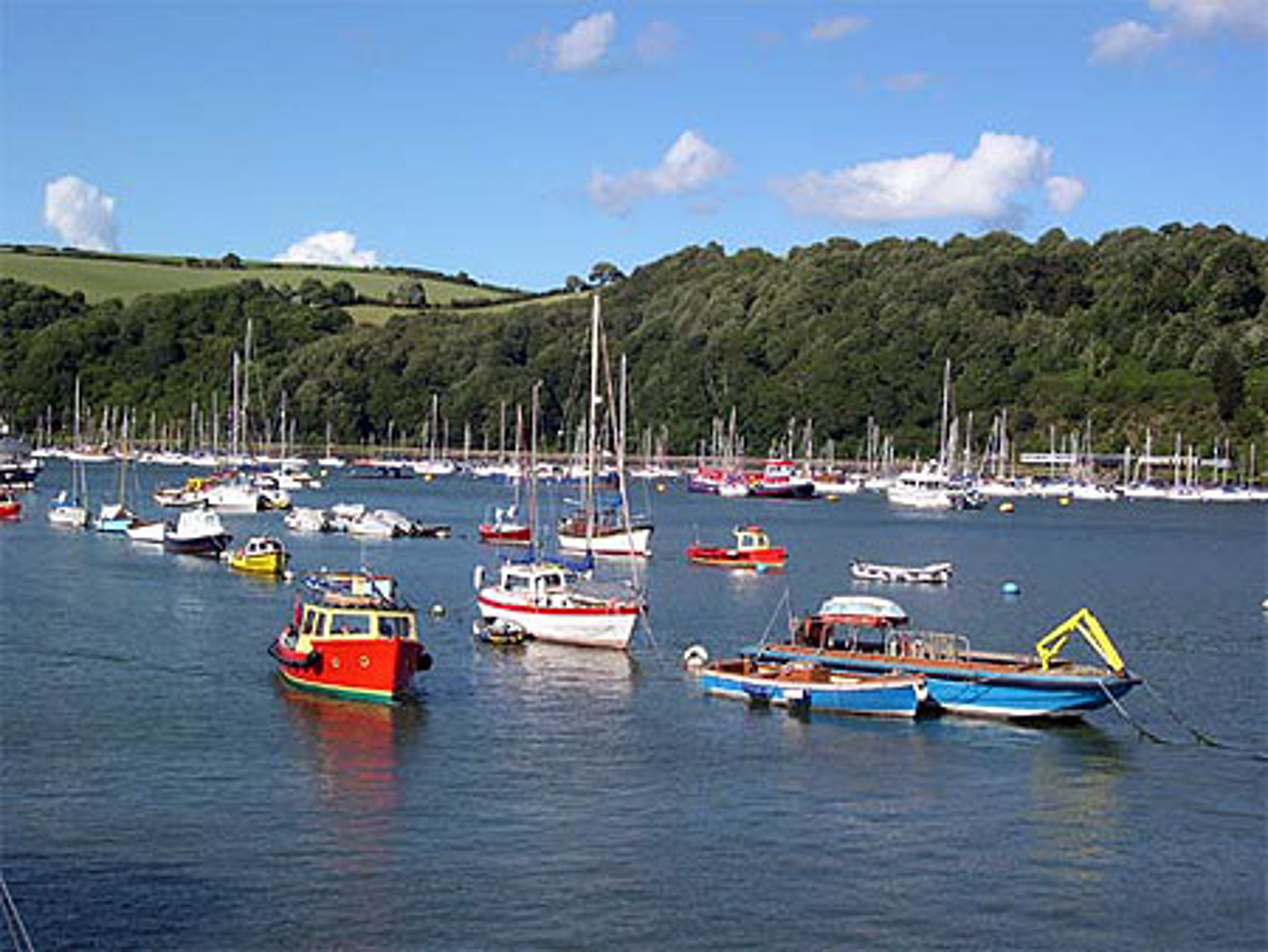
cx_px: 634
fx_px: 1906
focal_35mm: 52
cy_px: 476
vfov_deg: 28.1
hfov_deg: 36.8
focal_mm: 11.1
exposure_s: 1/181
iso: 100
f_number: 8.8
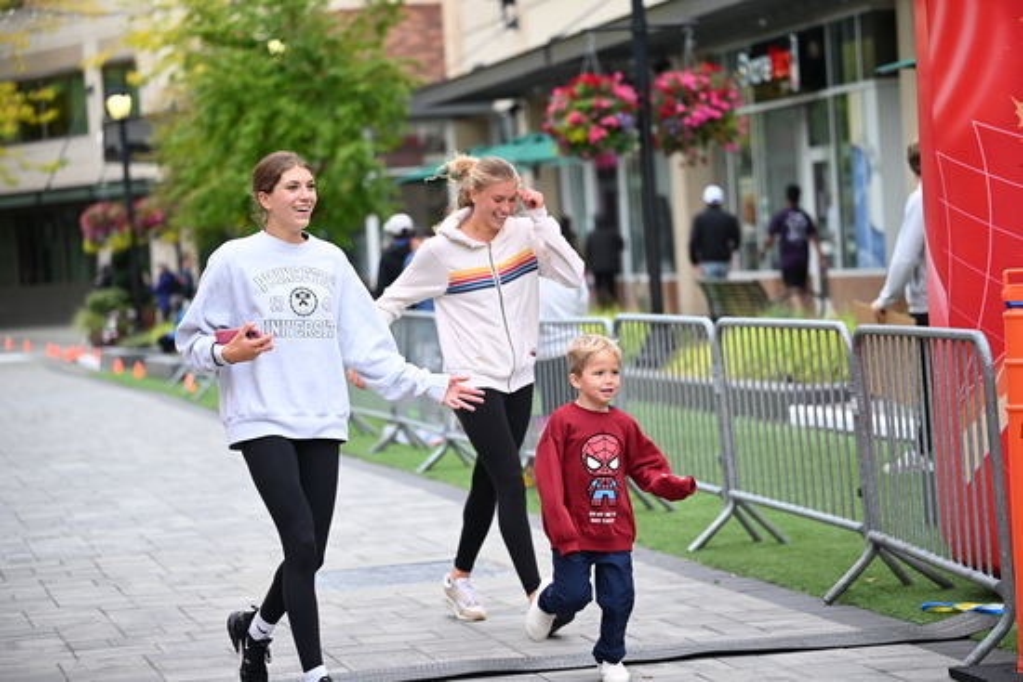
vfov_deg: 13.3
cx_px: 512
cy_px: 341
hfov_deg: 19.8
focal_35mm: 103
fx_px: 2928
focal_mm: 103
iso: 640
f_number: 2.8
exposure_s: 1/1600
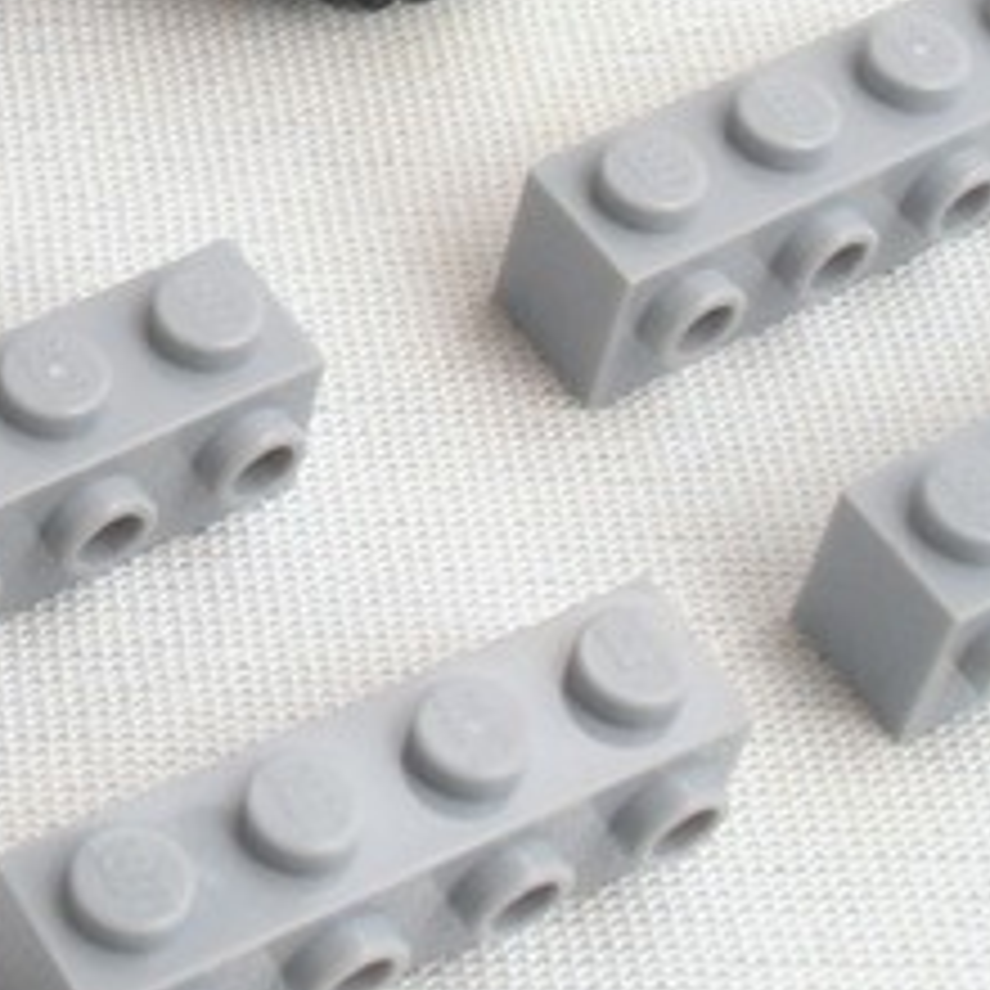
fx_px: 4336
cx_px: -274
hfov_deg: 12.6
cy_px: -11
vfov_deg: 12.9
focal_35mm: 134
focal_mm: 6.61
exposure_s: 1/200
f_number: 3.9
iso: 80
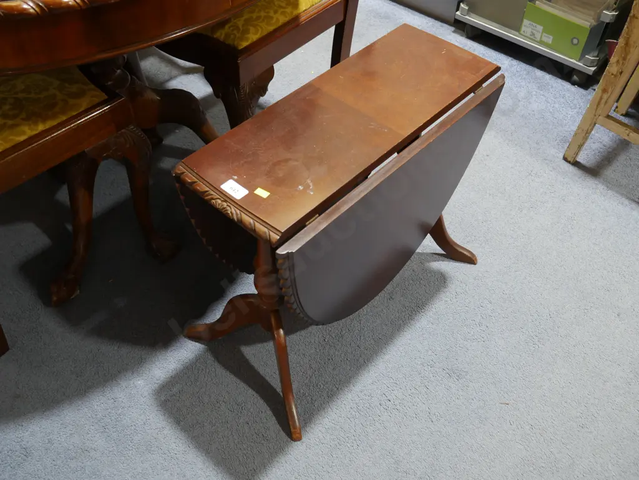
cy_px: 240
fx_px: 628
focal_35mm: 34
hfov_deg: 53.9
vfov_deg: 41.8
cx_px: 320
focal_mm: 17
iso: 640
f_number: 4
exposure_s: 1/60
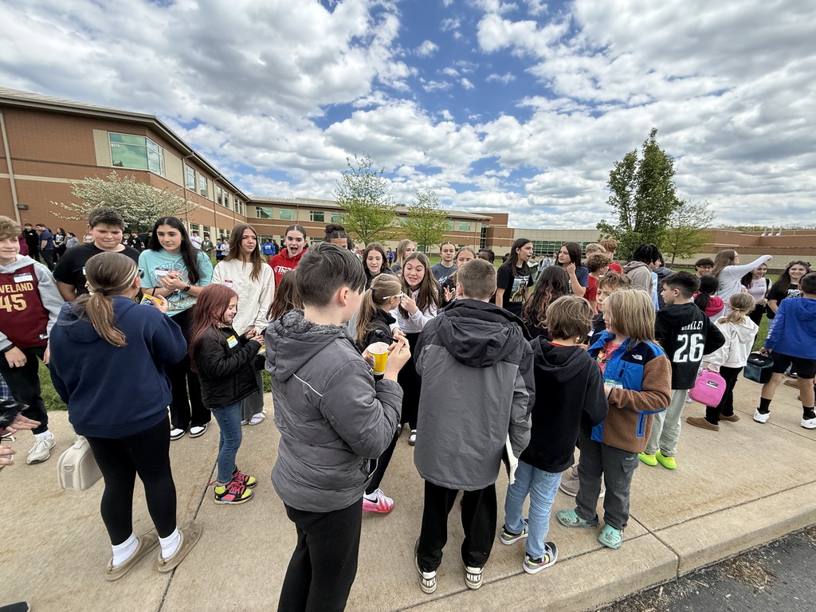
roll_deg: +1.1
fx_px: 330
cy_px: 306
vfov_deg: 85.7
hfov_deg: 102.1
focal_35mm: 14
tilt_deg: -10.3
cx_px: 408
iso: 64
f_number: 2.2
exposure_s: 1/1339
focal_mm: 2.22
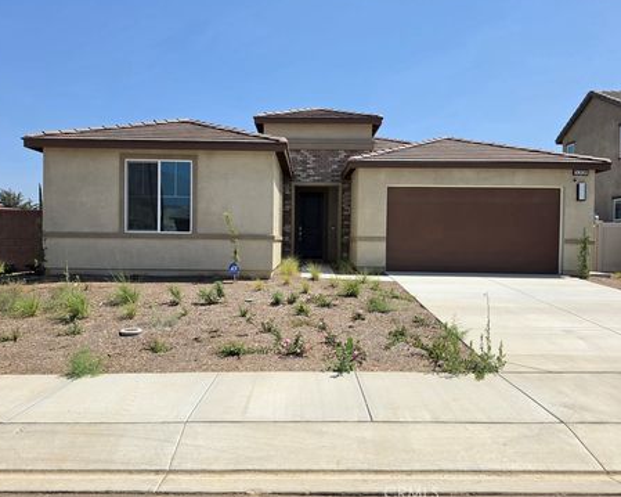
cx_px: 303
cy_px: 243
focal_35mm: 25
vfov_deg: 56.8
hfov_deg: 68.1
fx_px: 459
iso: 64
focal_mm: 6.5
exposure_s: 1/10000
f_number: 1.4
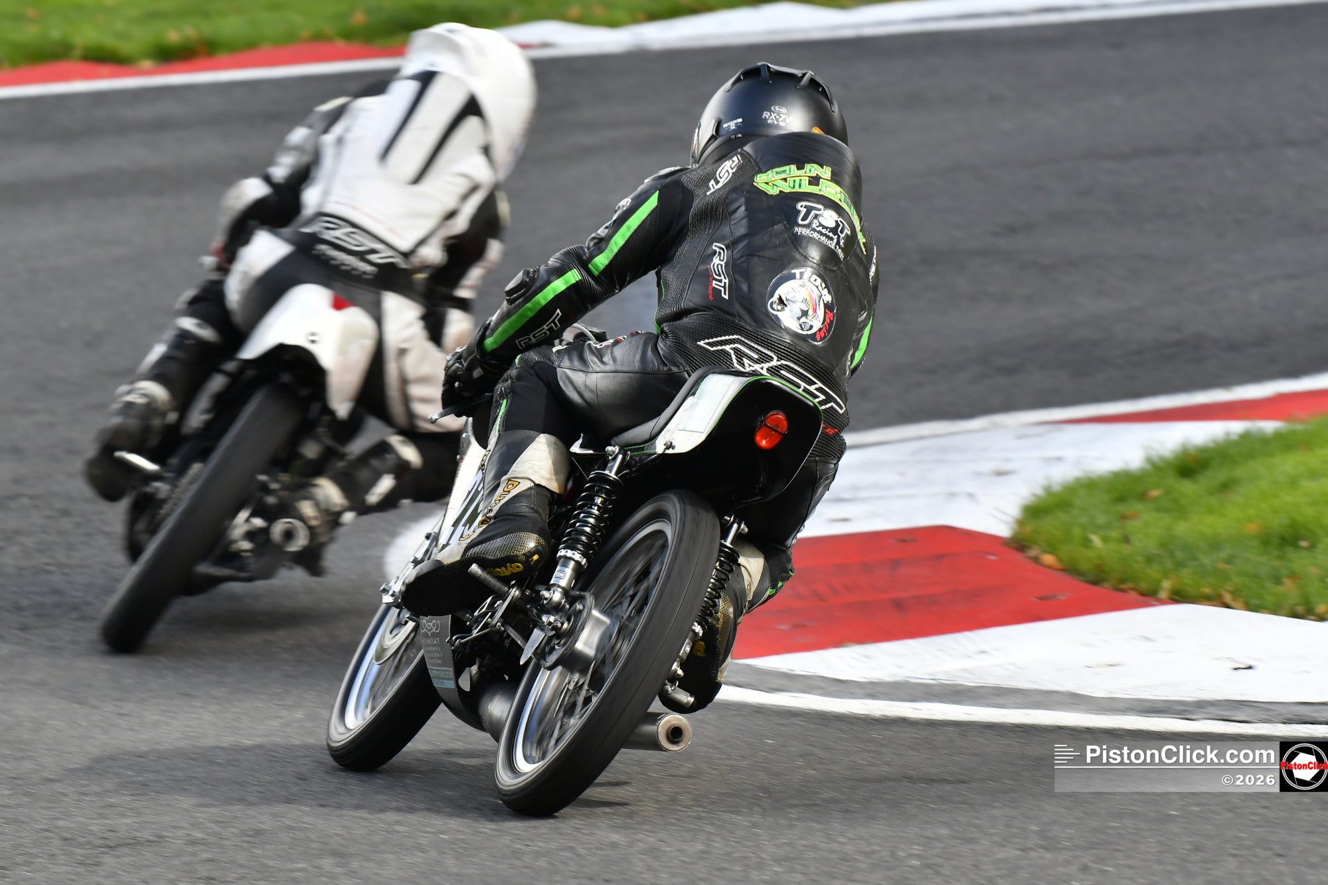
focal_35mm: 300
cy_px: 442
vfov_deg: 4.6
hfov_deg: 6.9
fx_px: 11065
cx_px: 664
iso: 360
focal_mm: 200
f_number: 5
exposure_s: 1/200
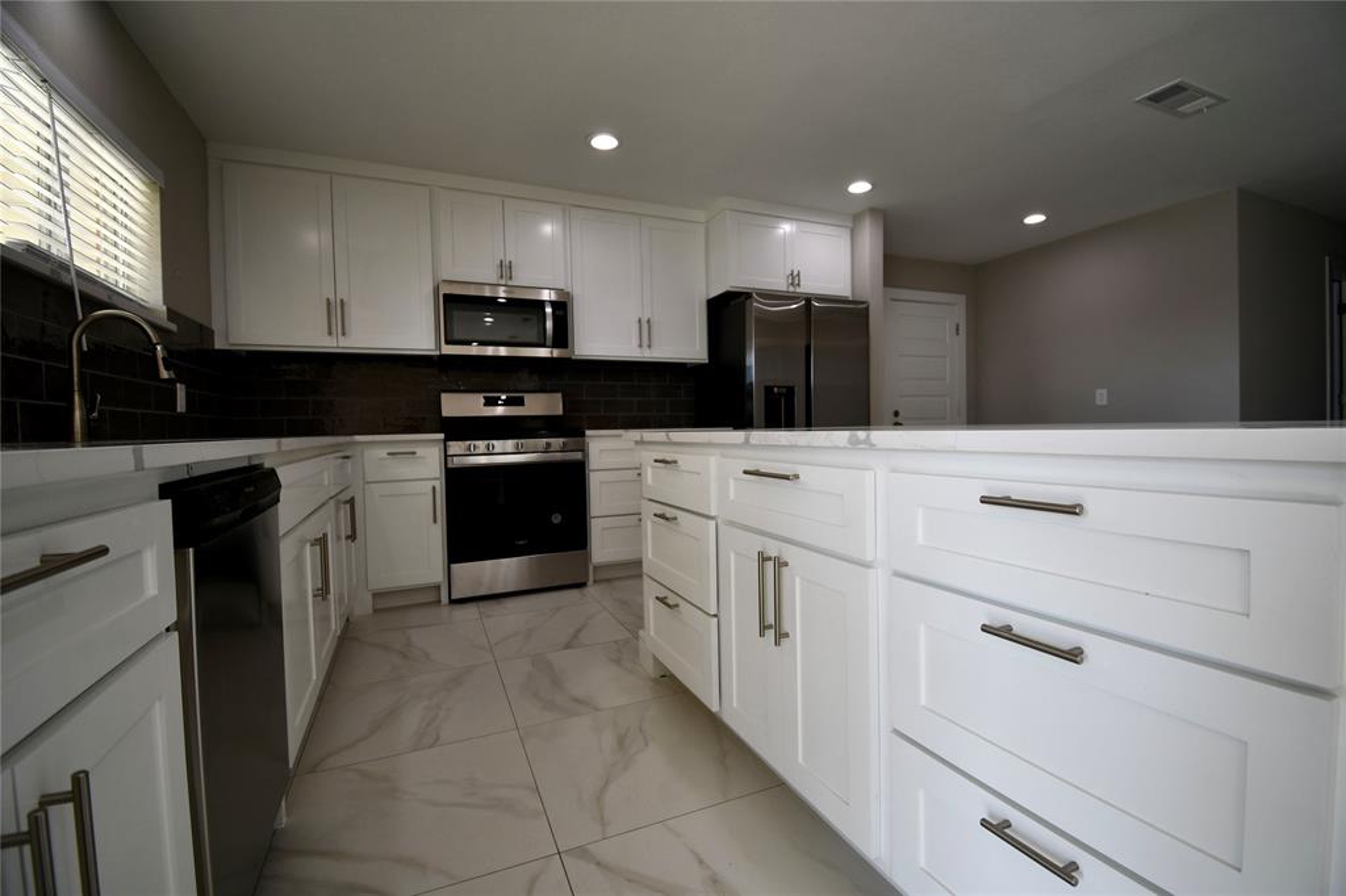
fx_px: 561
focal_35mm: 15
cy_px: 448
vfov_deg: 77.3
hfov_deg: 100.4
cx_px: 673
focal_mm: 10
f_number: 5
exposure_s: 1/100
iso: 200
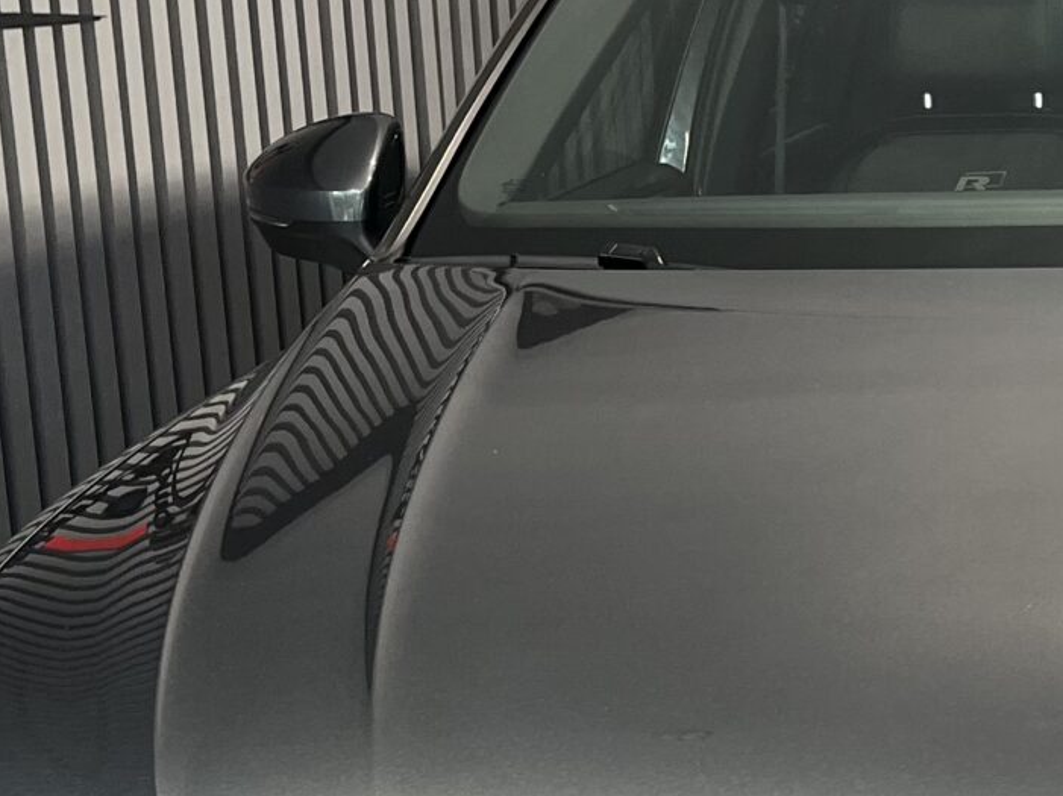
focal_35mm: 95
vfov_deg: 15.4
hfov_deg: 20.0
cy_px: 700
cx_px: 1066
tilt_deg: -12.5
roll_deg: +2.1
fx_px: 2916
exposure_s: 1/100
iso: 100
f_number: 1.6
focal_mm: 5.1
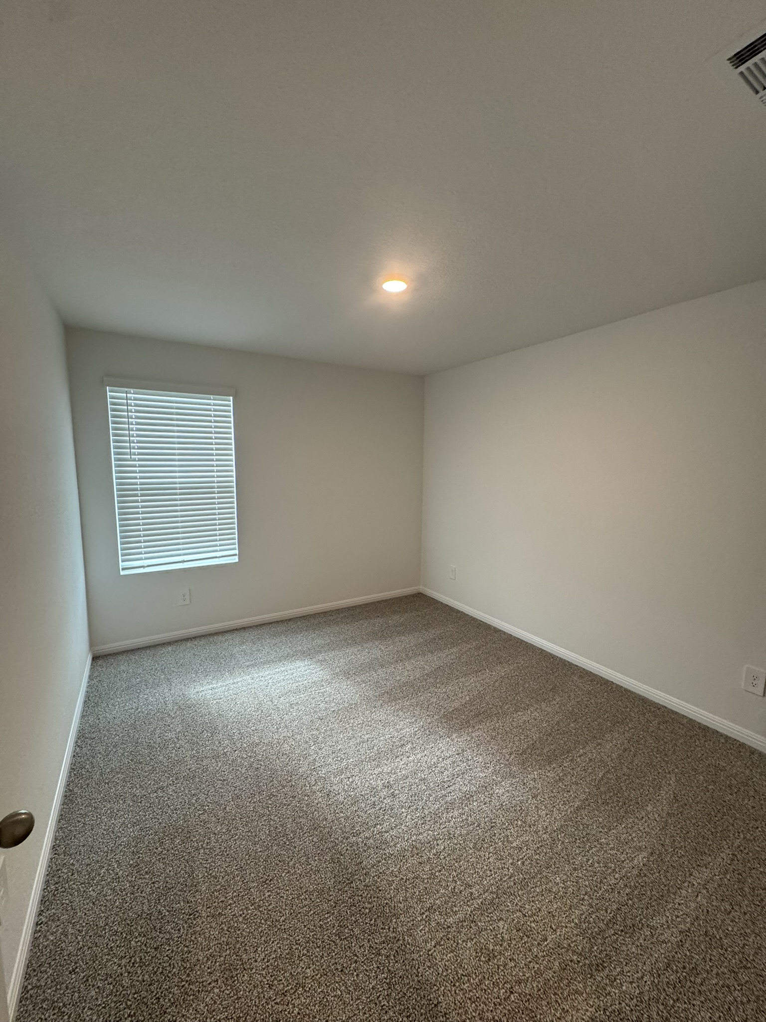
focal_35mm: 14
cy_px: 511
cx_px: 383
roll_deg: +0.5
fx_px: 413
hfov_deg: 85.7
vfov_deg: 102.1
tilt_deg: -8.1
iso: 250
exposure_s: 1/120
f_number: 2.2
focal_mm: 2.22
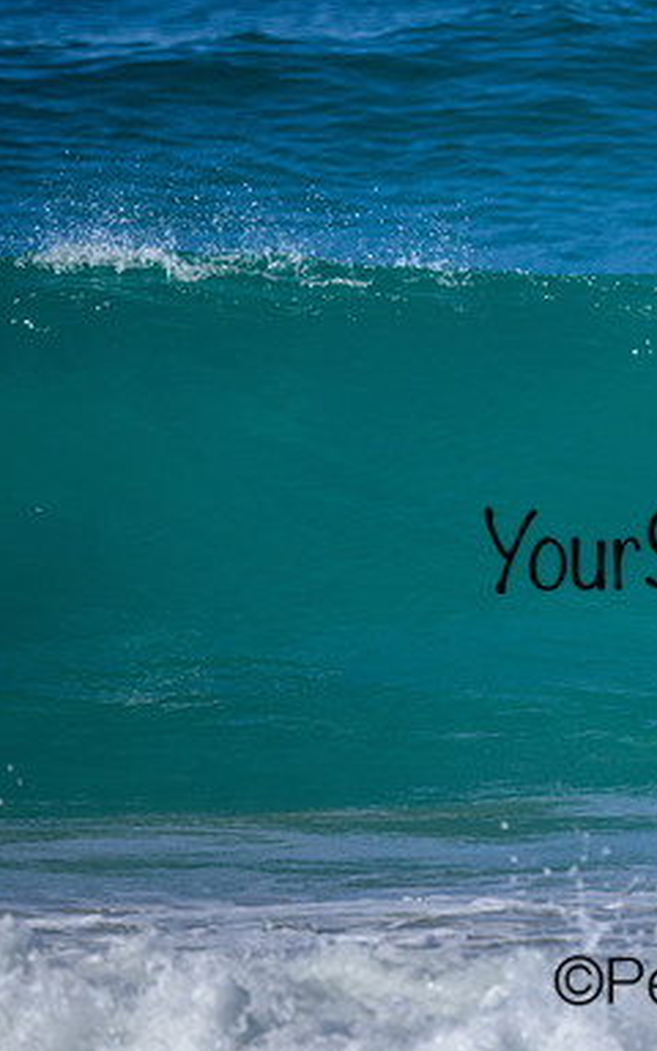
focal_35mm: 1692
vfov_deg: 1.2
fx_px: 48473
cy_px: 376
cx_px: 957
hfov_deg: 0.8
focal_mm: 800
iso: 400
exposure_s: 1/2000
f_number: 6.3
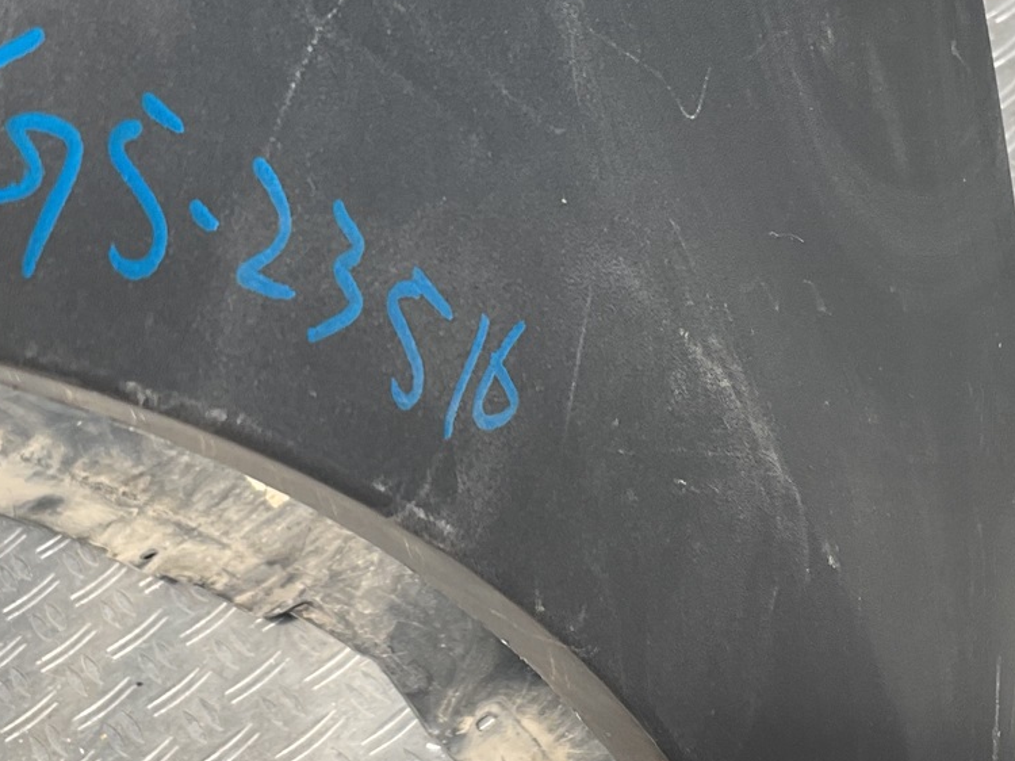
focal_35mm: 78
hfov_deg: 25.0
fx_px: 2286
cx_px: 436
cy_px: 310
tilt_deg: -31.2
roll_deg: +29.8
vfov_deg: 18.9
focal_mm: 3
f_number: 1.8
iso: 16
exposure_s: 1/320
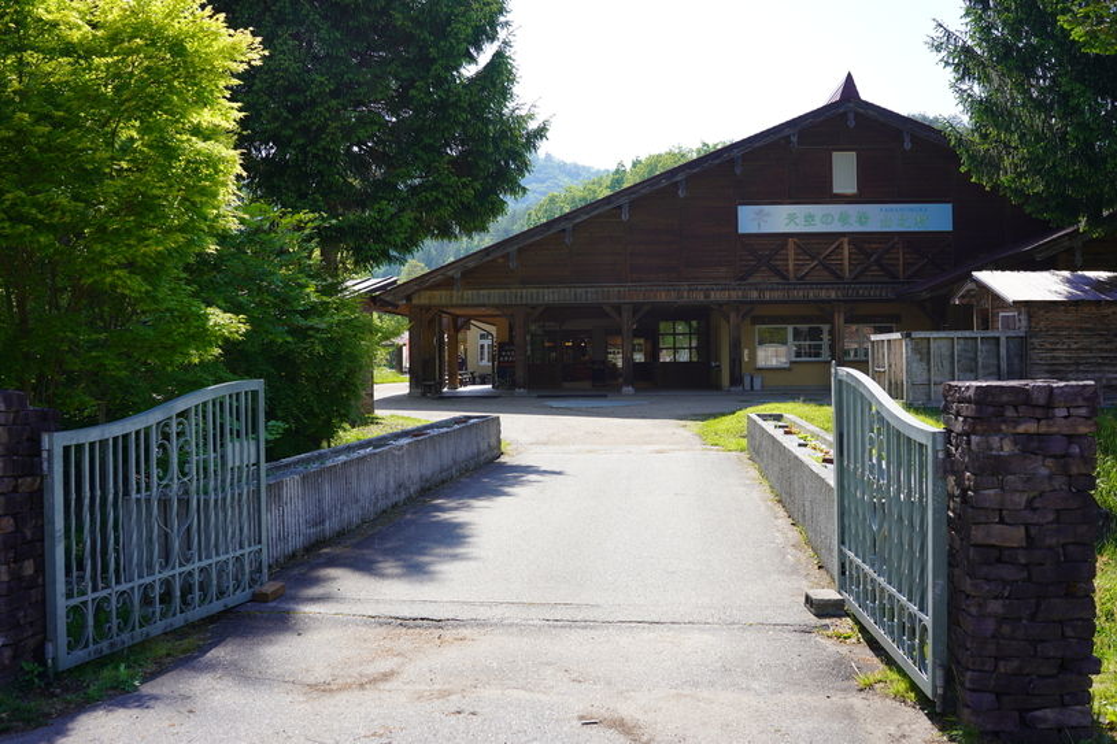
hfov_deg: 54.4
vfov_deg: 37.8
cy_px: 372
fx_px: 1086
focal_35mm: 35
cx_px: 558
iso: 100
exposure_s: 1/250
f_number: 5.6
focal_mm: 35
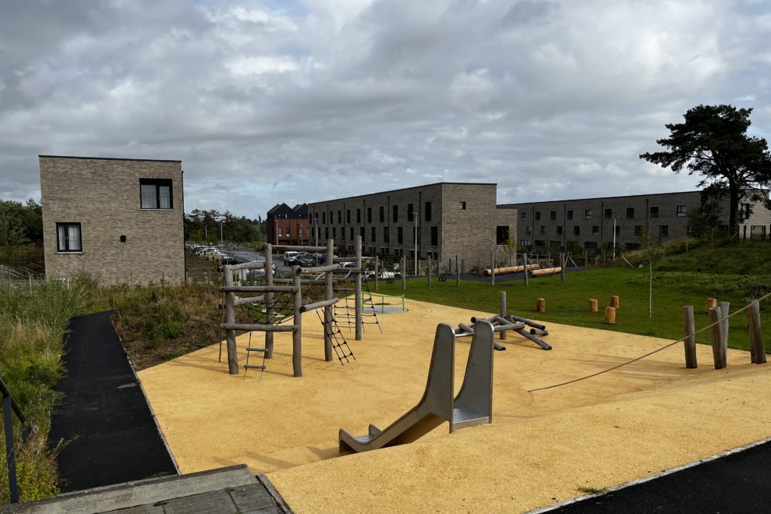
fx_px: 600
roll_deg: +0.5
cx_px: 380
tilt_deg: -5.5
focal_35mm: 28
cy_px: 273
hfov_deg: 65.5
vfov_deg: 46.4
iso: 50
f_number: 1.6
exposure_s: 1/3413
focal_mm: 5.1
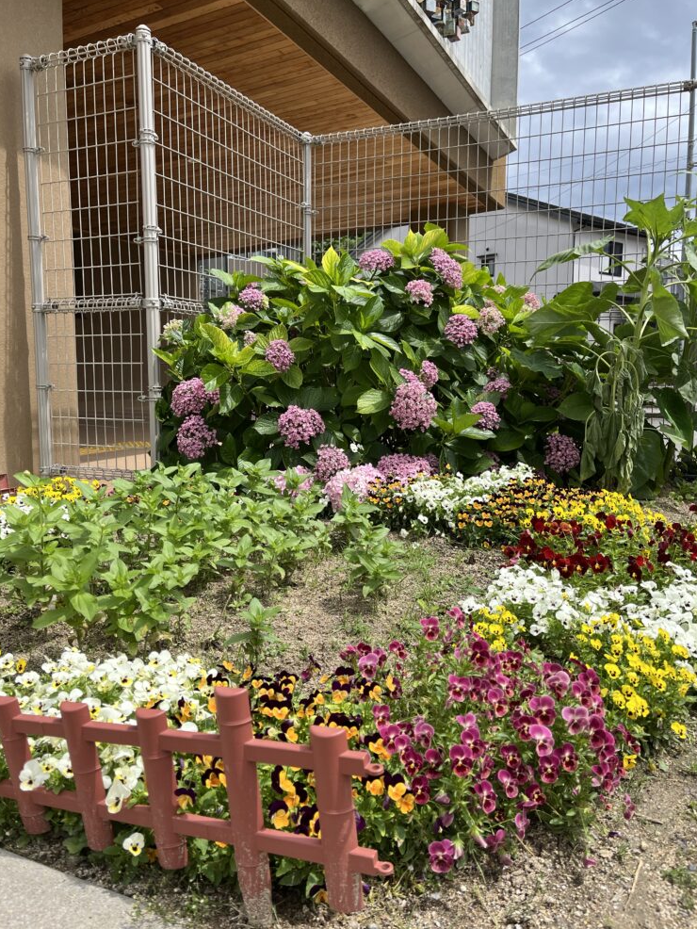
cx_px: 344
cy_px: 448
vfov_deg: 65.3
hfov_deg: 51.4
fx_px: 725
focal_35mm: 27
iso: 50
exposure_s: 1/2688
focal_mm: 5.1
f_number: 1.6
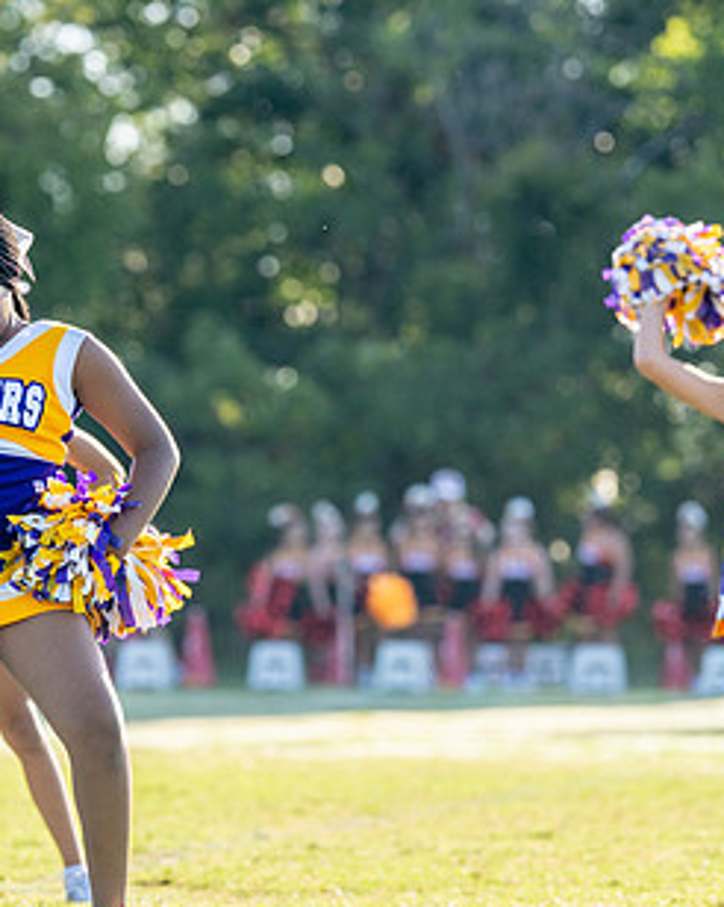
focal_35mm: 257
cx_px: 122
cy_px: 466
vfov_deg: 7.5
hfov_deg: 6.0
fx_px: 6890
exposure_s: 1/2000
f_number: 2.8
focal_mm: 127
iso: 400
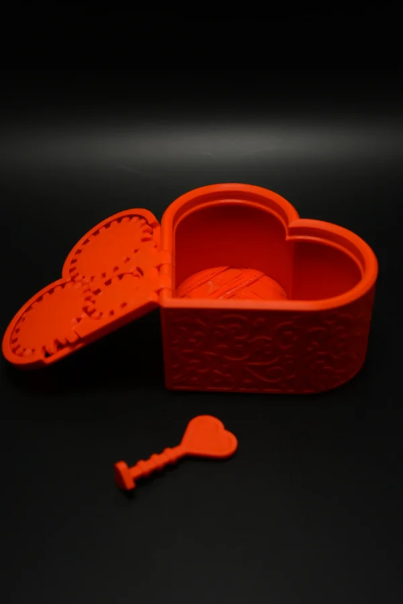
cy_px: 302
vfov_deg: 37.8
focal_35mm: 52
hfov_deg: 25.8
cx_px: 202
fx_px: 880
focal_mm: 35
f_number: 4.5
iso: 450
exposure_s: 1/60
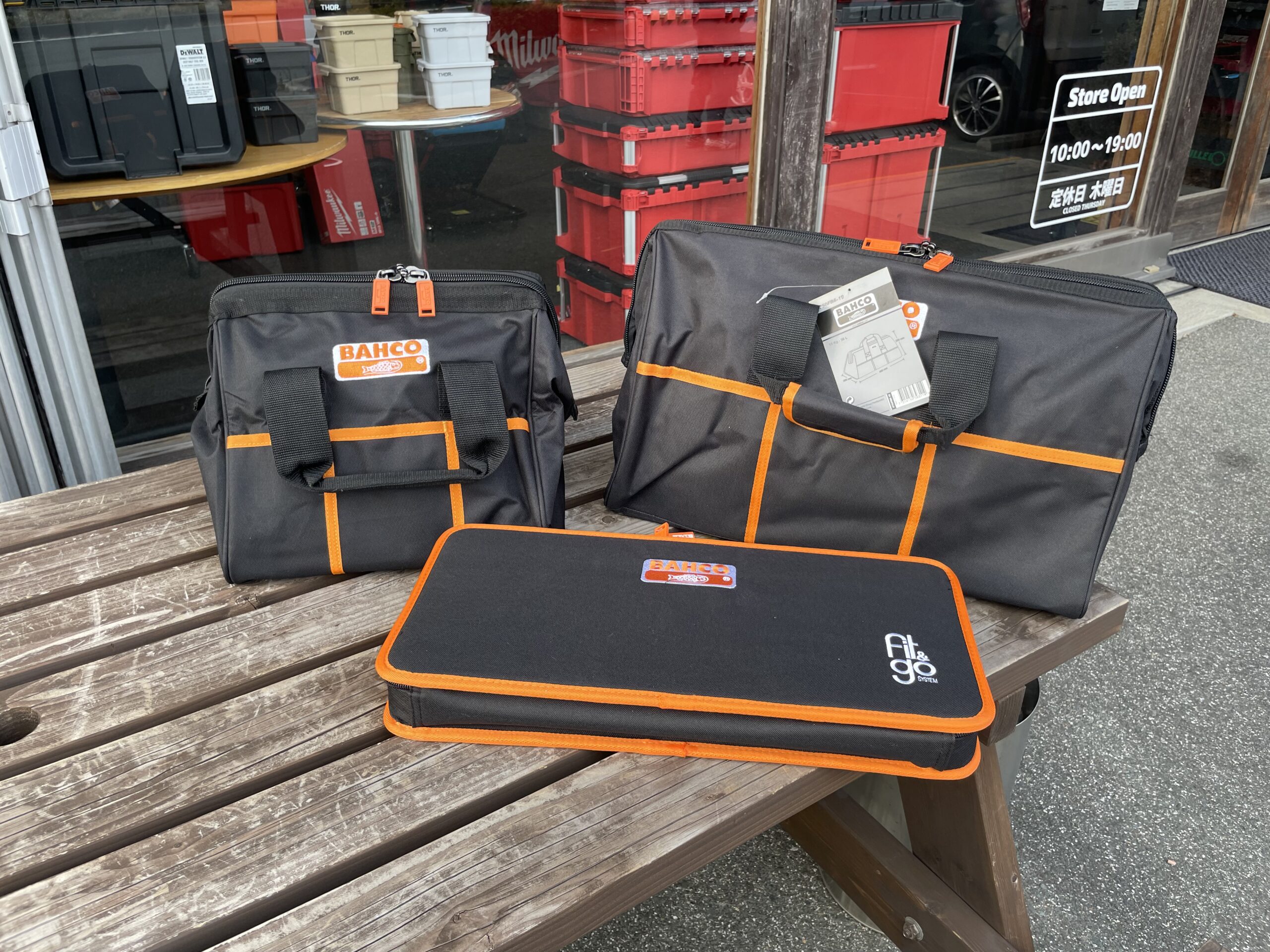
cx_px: 635
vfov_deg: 53.1
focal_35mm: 26
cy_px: 476
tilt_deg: -28.4
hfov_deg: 67.3
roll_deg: -0.4
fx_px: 954
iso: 32
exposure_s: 1/156
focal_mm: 4.2
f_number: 1.6
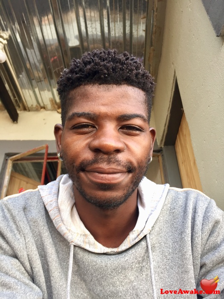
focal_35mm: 29
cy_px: 150
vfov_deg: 61.7
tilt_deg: +34.7
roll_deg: +3.5
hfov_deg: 48.2
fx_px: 250
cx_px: 112
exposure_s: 1/100
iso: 50
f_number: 2.2
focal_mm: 4.15
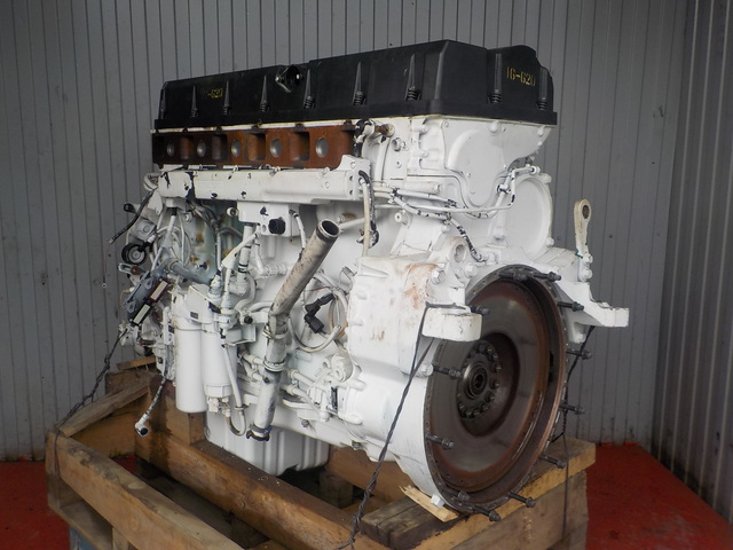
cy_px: 275
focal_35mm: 30
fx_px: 635
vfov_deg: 46.8
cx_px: 366
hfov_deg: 60.0
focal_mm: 4.1
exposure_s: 1/400
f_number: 3.3
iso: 125
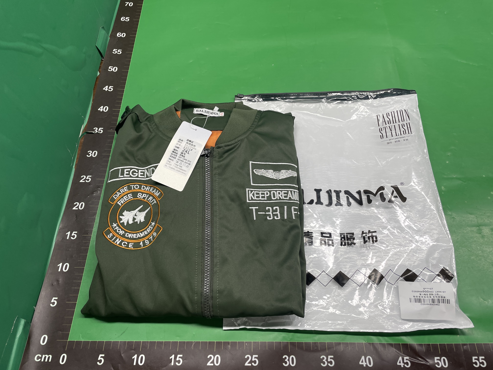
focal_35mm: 26
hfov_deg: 67.3
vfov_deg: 53.1
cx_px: 246
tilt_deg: -59.6
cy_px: 185
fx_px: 370
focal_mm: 4.2
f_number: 1.6
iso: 40
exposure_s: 1/100
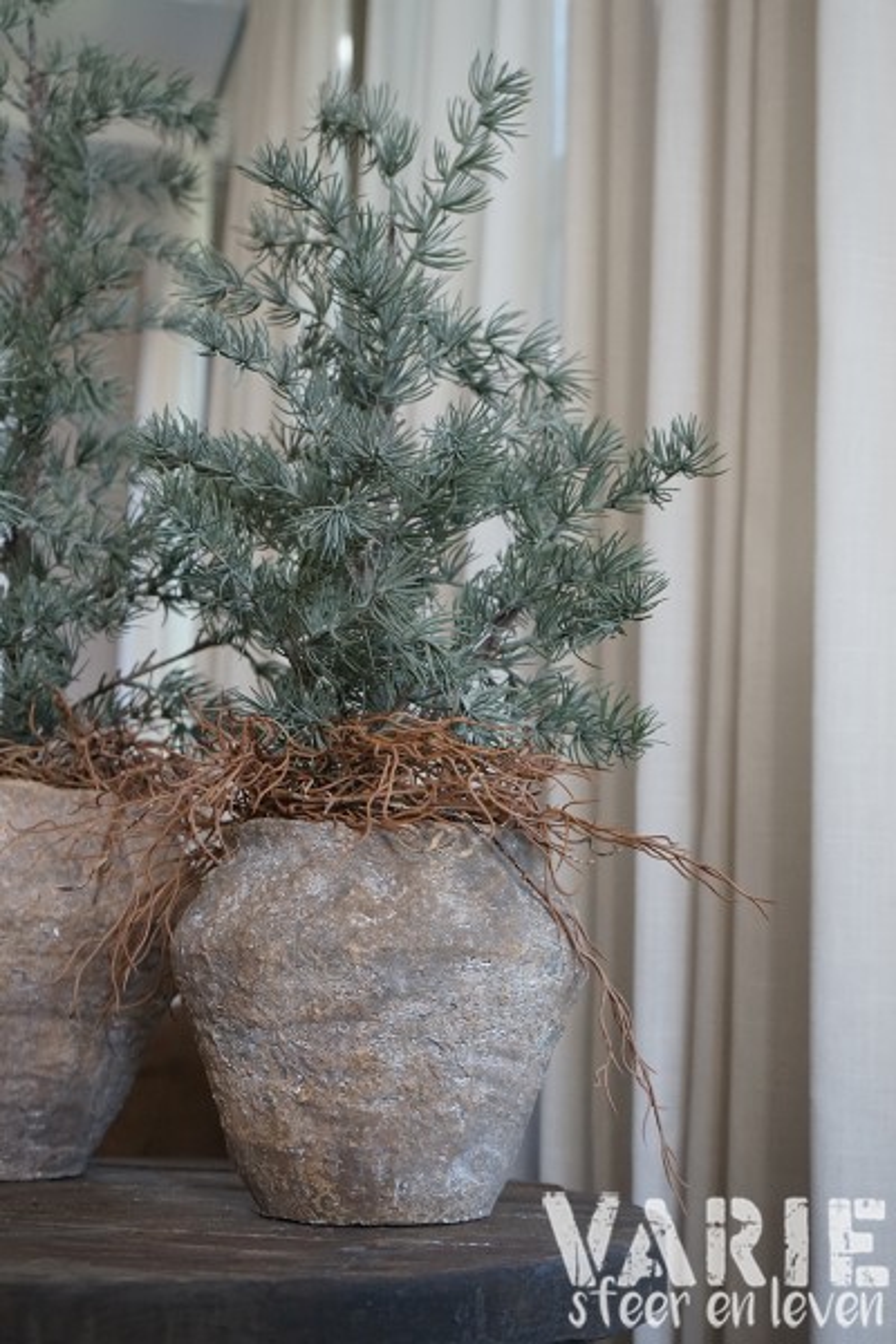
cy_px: 672
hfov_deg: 32.6
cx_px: 448
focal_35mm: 41
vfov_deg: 47.4
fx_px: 1531
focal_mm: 41
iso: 2500
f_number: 5.6
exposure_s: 1/160
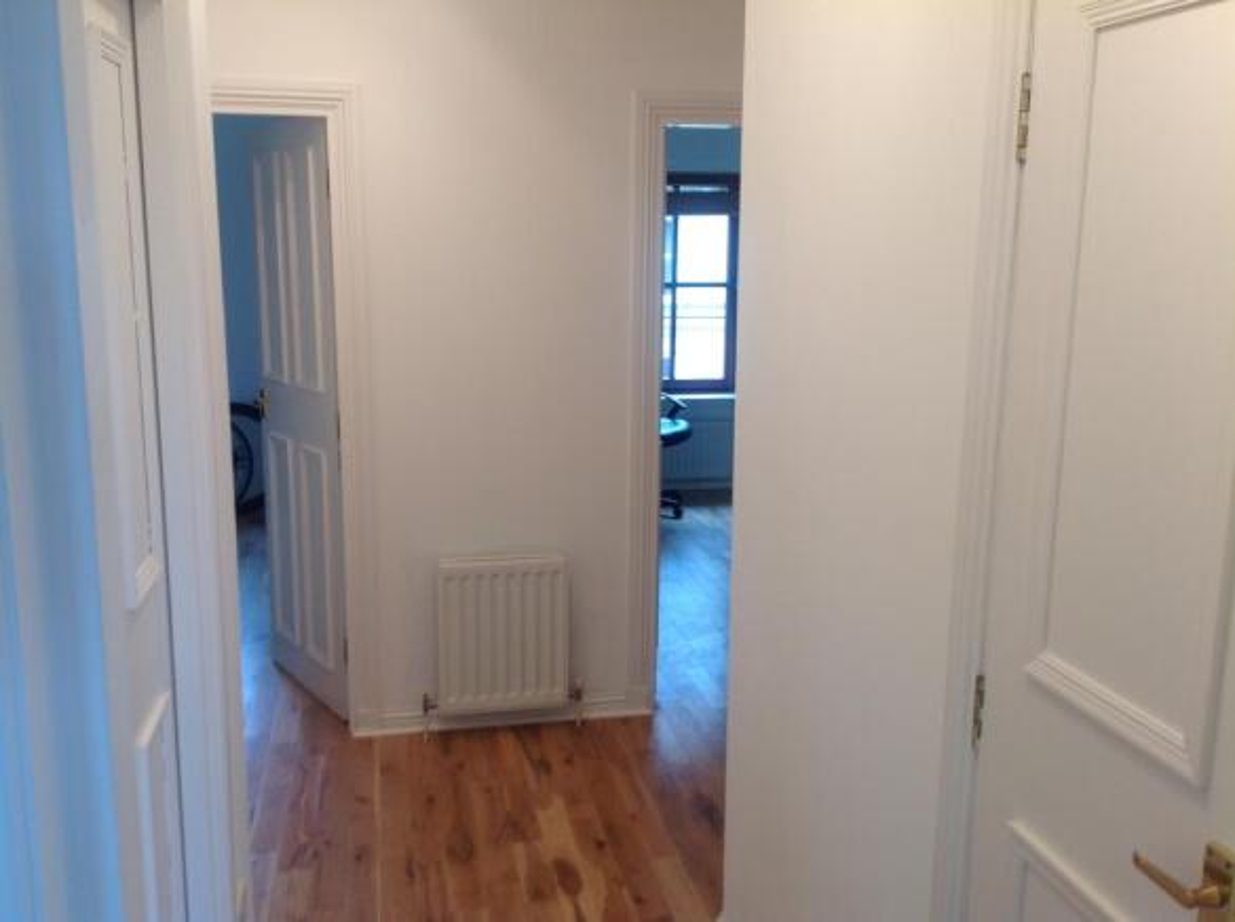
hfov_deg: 52.7
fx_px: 1247
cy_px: 461
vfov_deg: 40.6
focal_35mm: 35
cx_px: 618
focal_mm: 4.28
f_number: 2.4
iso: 50
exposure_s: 1/25
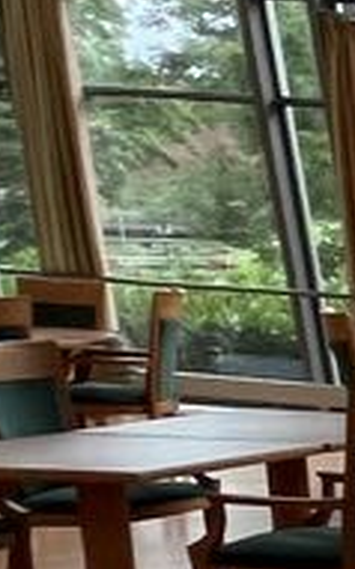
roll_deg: -3.5
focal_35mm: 101
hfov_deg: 6.5
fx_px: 1567
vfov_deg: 19.9
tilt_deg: -9.6
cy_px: 596
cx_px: 1754
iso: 80
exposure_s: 1/99
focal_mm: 1.57
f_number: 1.8
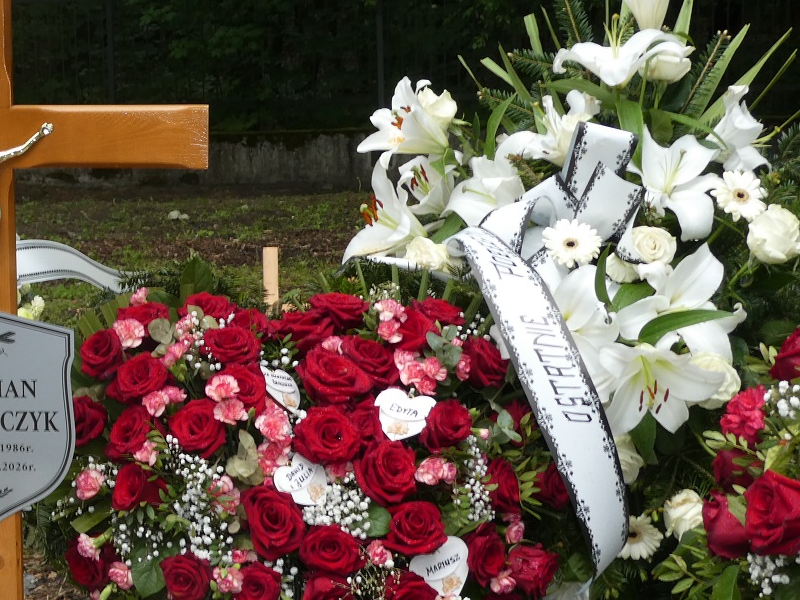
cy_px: 318
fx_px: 1710
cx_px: 29
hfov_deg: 25.2
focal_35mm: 74
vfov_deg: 19.9
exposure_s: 1/60
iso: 80
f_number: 3.7
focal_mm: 6.7
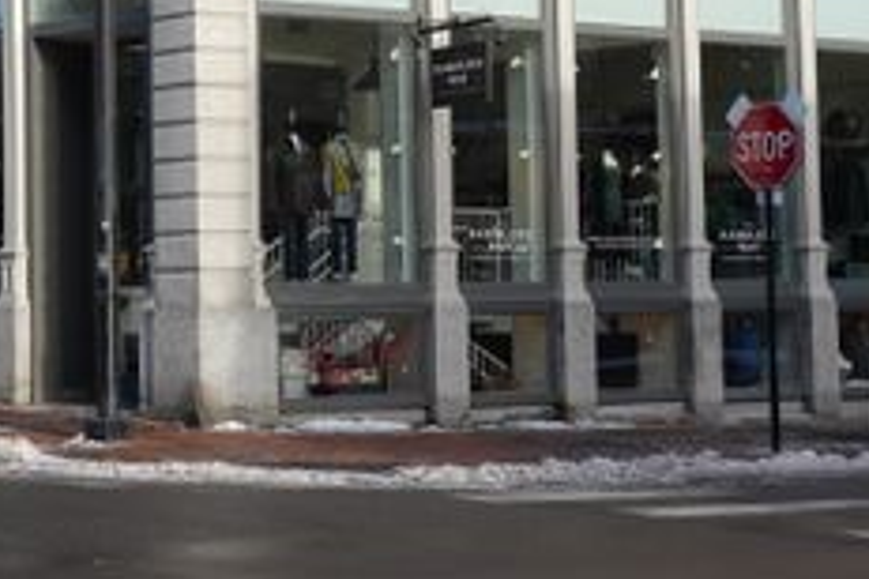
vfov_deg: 16.3
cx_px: 139
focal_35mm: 83
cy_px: 102
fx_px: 2003
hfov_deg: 24.0
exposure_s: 1/200
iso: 125
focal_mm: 12.01
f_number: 5
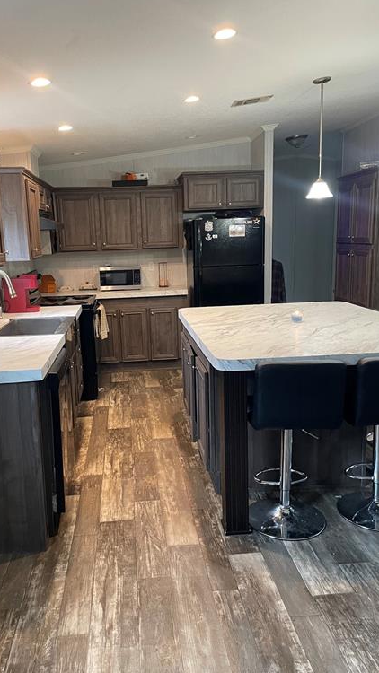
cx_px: 160
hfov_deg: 40.1
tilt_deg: -10.5
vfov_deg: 66.1
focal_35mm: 29
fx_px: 518
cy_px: 336
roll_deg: +2.8
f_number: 1.6
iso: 320
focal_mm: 4.2
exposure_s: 1/60
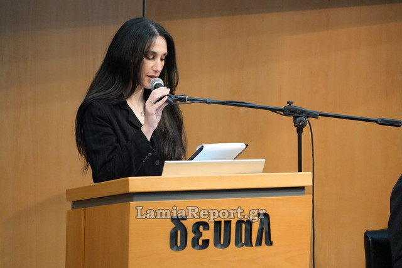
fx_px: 1173
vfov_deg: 13.0
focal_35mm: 105
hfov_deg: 19.5
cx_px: 201
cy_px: 134
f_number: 4
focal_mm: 105
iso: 8000
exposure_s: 1/160
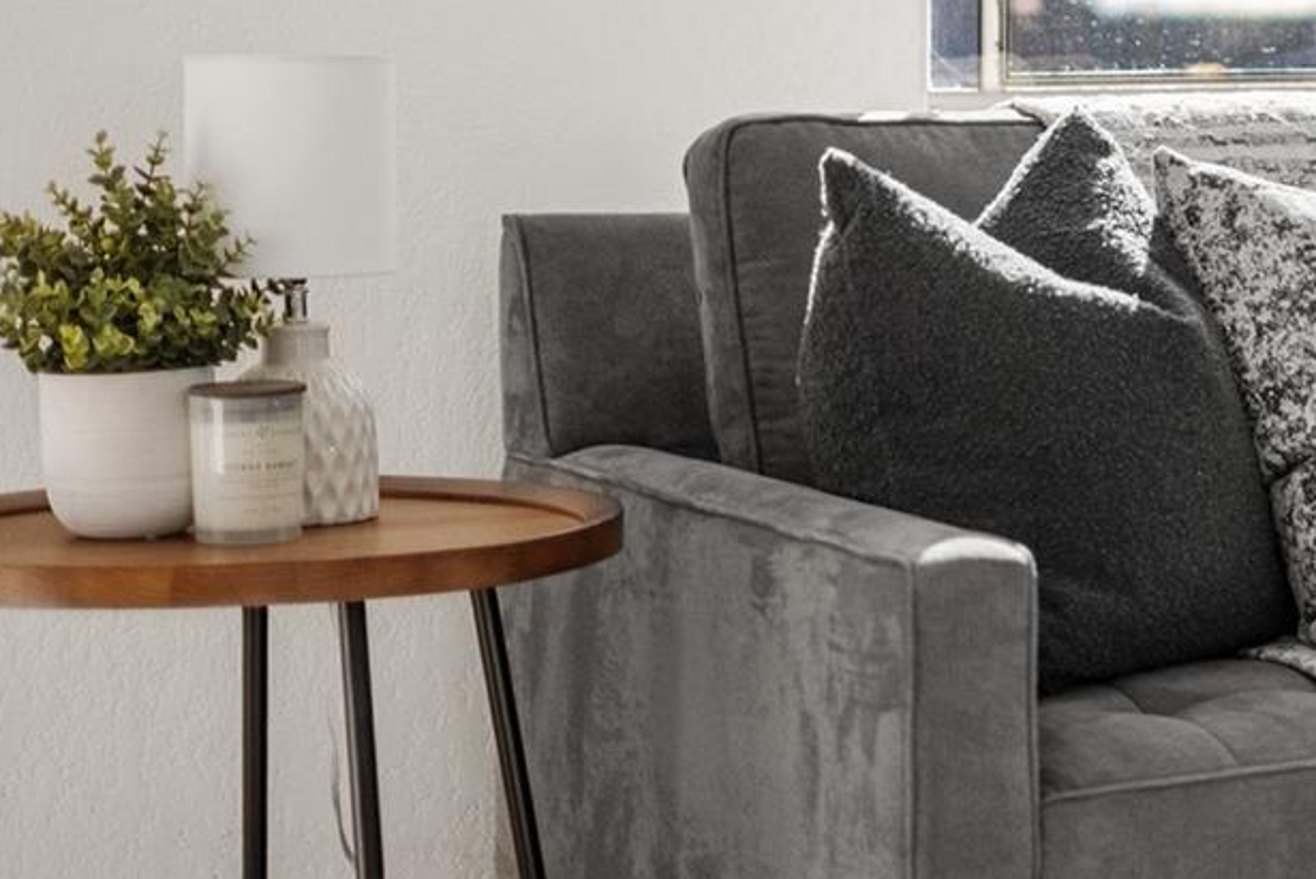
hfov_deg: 15.2
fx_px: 4755
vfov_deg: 10.5
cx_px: 1611
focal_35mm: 130
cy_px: -60
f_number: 1.8
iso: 200
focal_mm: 50
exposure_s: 1/250
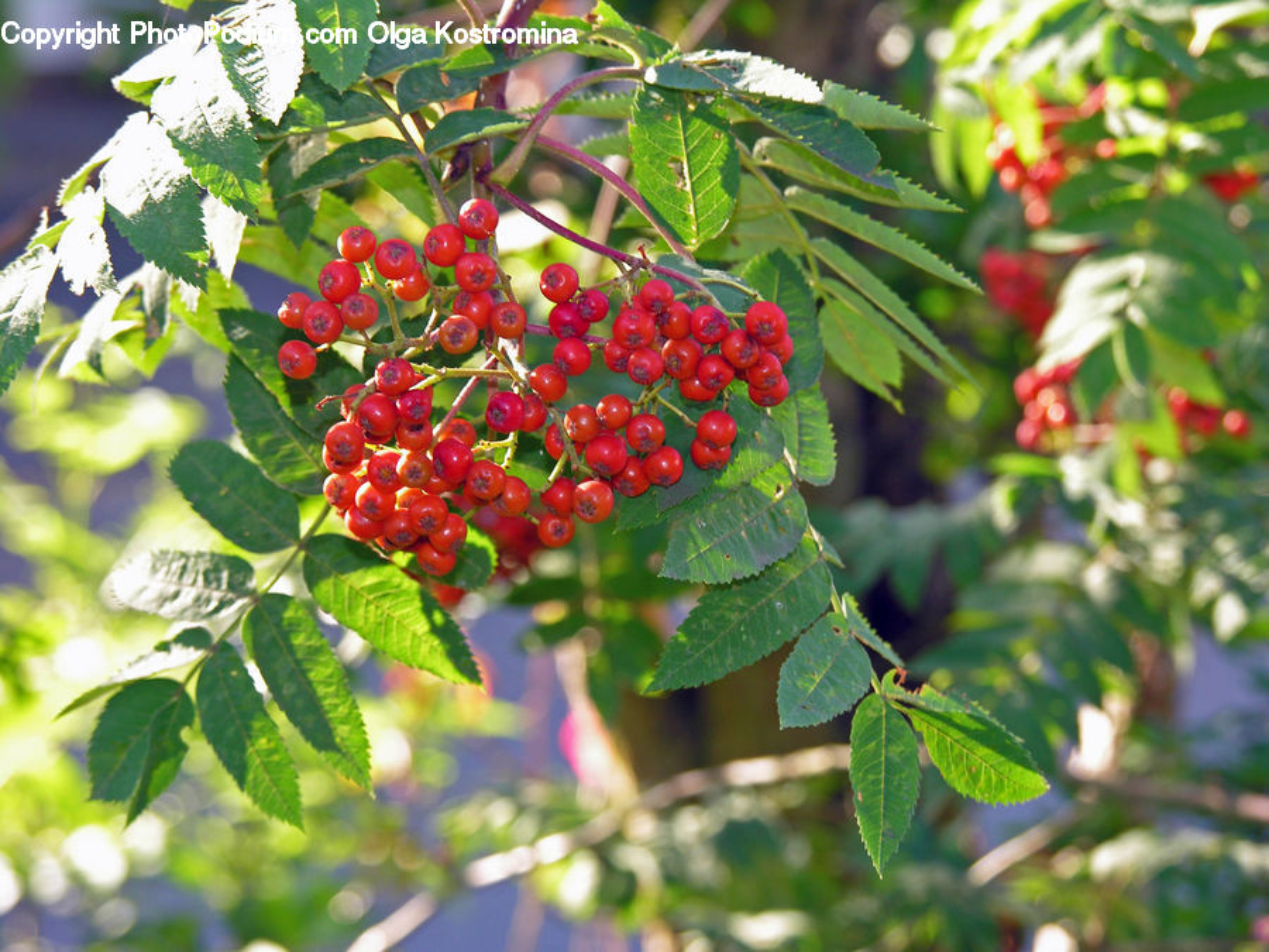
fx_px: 5169
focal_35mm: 141
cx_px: 634
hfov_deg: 14.0
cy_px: 476
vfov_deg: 10.5
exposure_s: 1/30
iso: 50
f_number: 3.8
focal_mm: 35.9
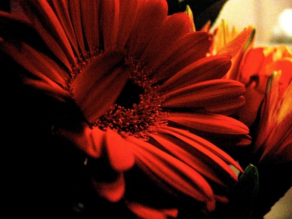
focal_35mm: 35
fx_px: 295
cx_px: 146
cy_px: 110
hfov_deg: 52.6
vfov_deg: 40.7
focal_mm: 7.4
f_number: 2.8
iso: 200
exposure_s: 1/6
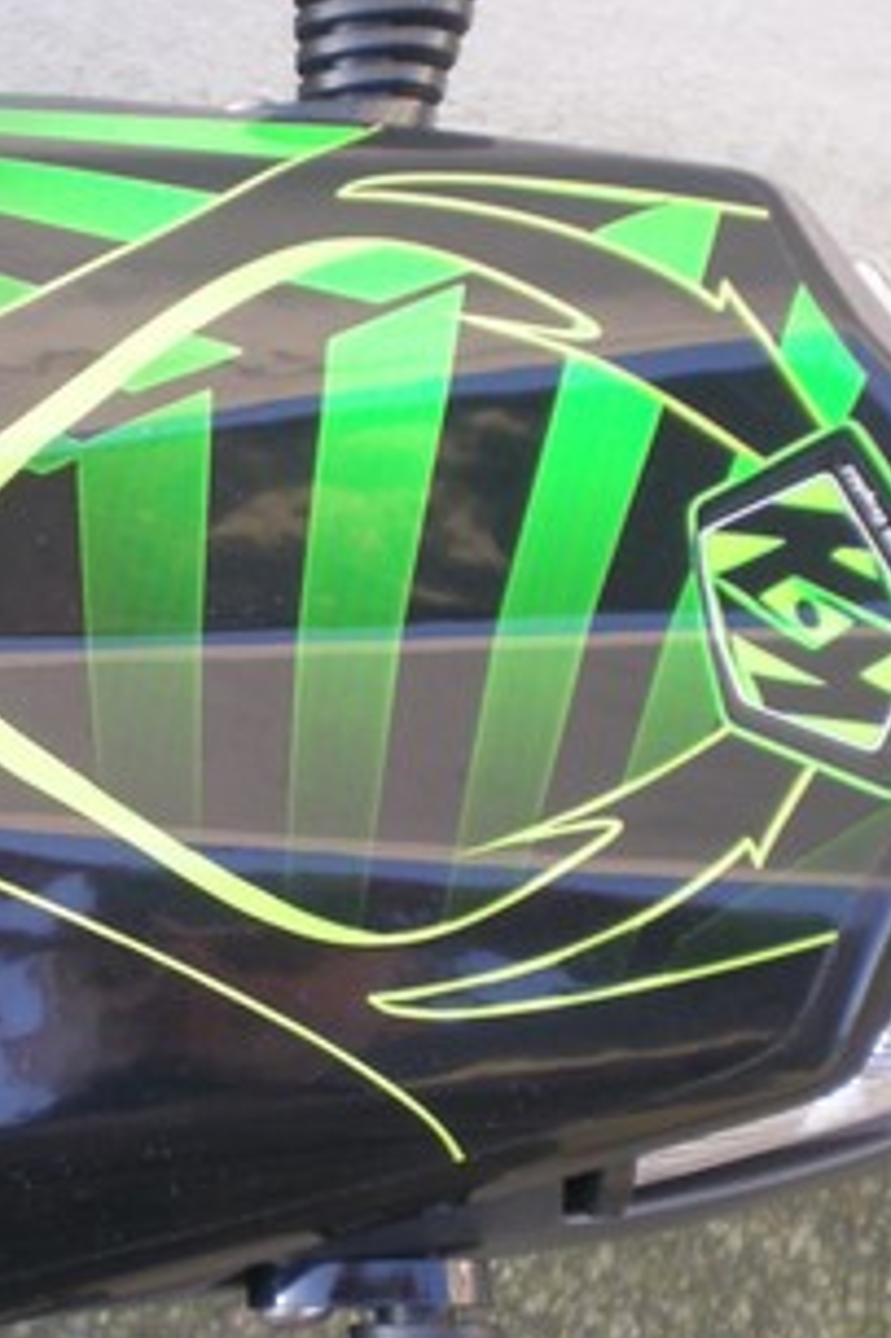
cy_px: 698
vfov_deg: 21.3
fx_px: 3568
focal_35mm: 96
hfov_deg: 13.9
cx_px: -75
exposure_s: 1/58.5
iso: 101
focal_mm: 7.4
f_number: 3.5
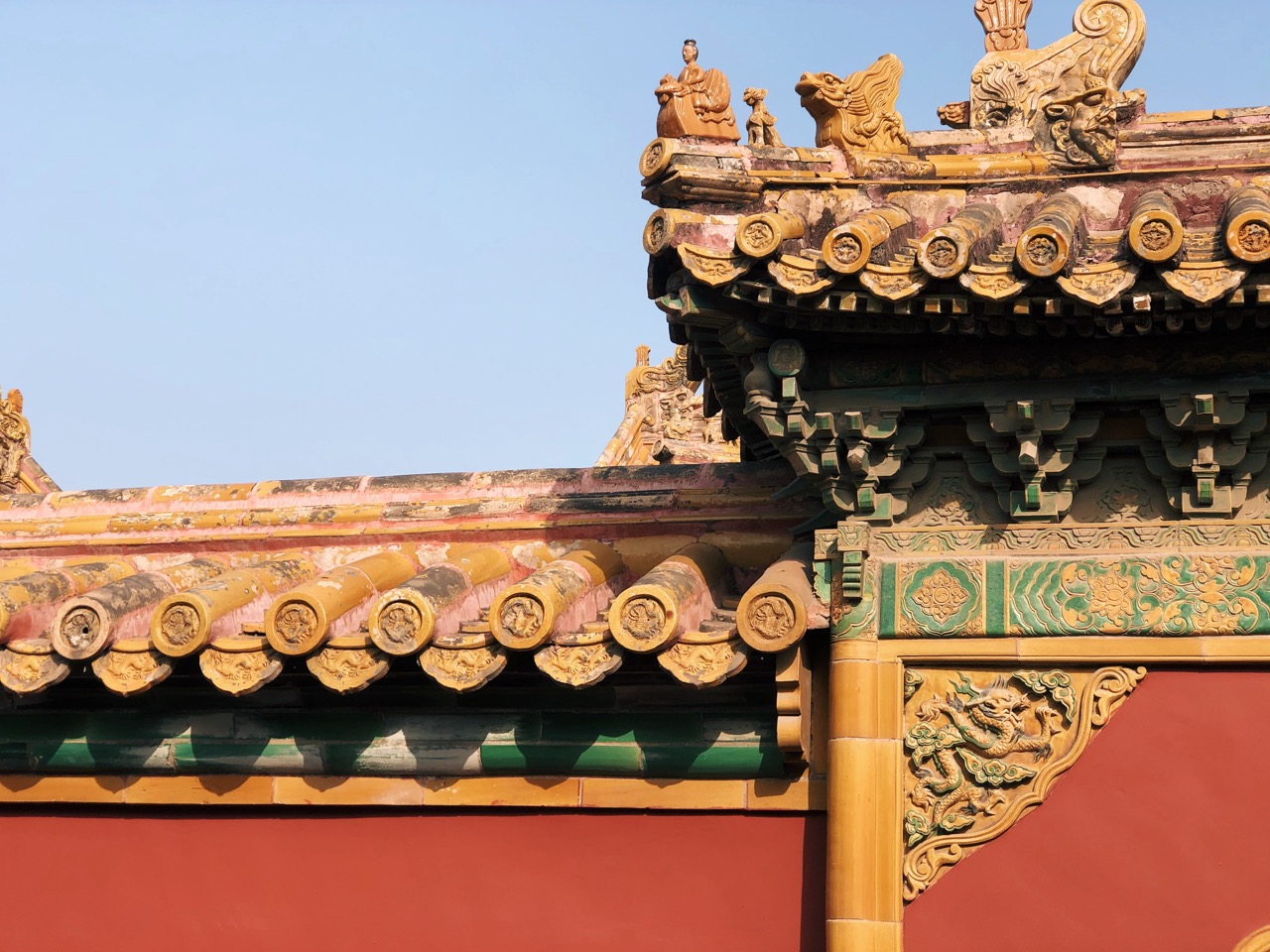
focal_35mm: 57
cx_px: 635
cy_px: 476
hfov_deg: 33.8
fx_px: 2091
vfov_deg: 25.7
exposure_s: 1/600
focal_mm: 6.6
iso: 20
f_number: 2.8
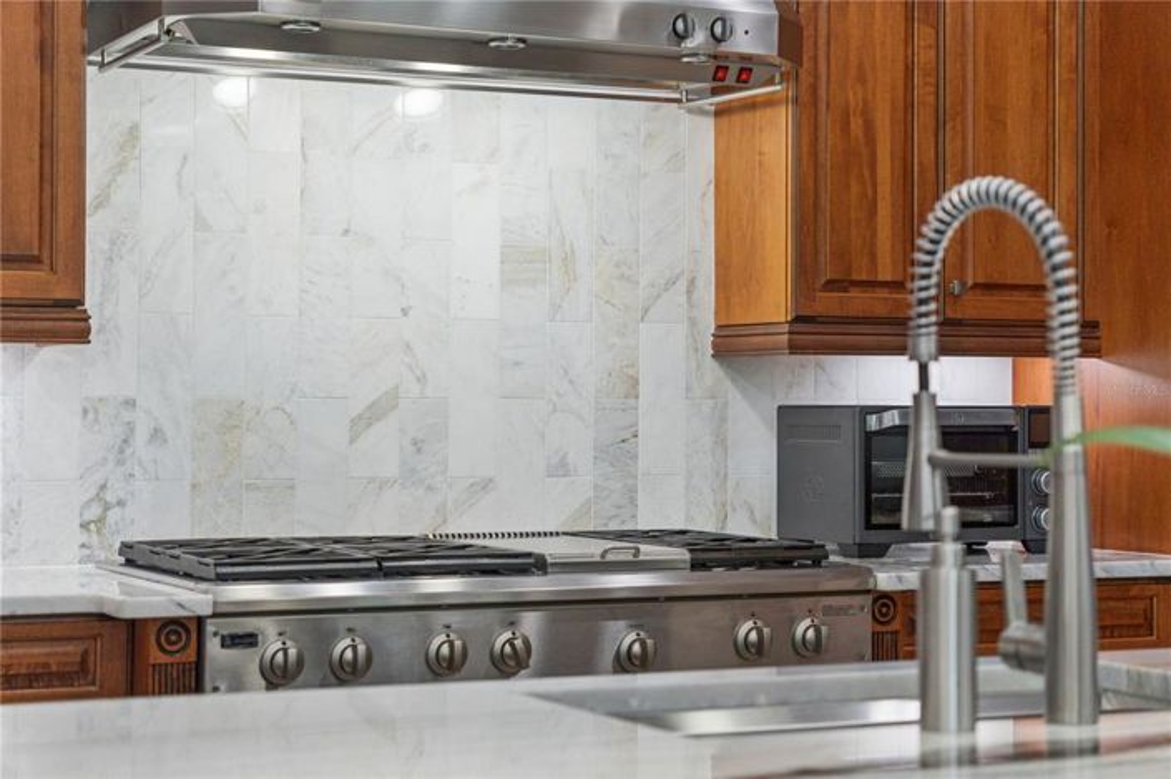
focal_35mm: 71
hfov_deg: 28.5
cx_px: 586
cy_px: 390
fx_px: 2306
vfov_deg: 19.2
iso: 400
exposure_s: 1/250
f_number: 2.8
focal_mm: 47.3
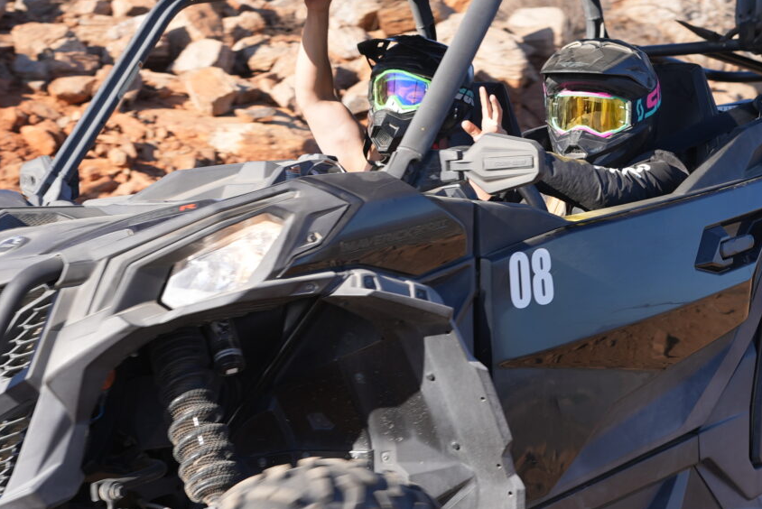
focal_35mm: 91
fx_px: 1927
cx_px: 358
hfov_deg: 22.4
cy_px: 238
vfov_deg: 15.0
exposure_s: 1/250
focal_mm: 50
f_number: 4.5
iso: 80
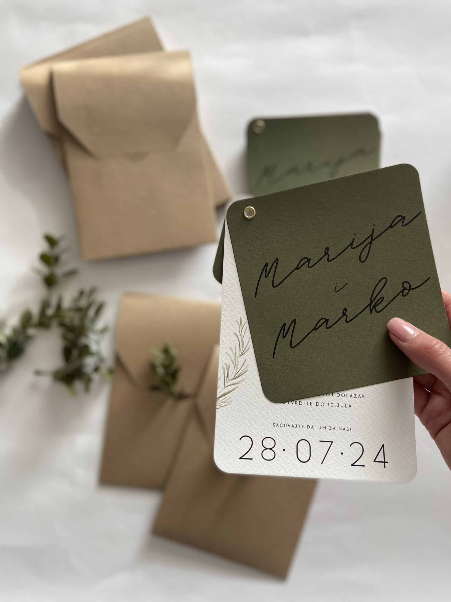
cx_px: 226
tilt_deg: -85.8
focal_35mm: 26
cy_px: 301
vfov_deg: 67.3
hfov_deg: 53.1
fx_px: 452
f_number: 1.8
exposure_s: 1/121
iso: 50
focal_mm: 4.25
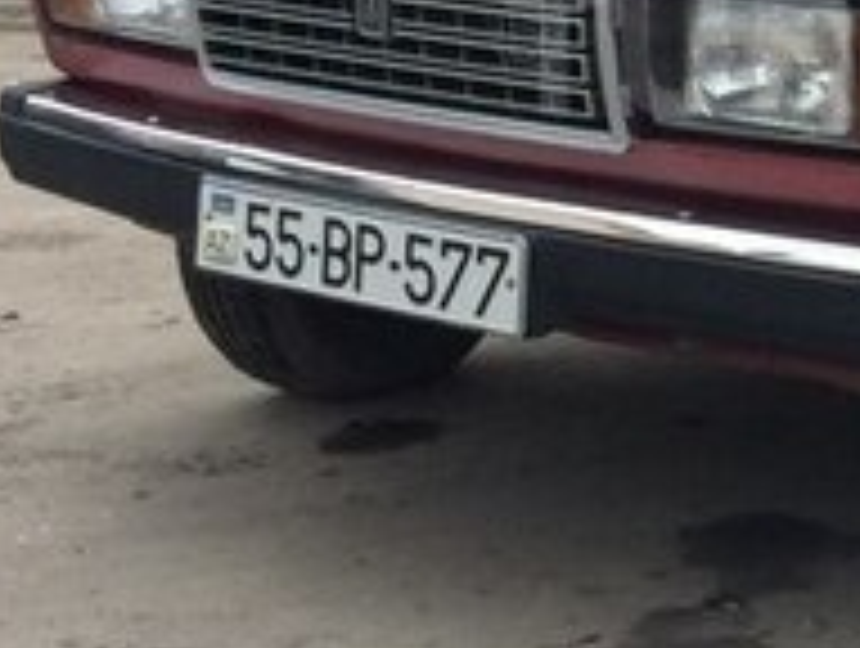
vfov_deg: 14.7
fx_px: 2489
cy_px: 47
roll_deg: -1.1
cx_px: 964
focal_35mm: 100
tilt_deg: -8.6
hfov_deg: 18.8
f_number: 2.2
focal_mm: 4.15
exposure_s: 1/33
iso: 50
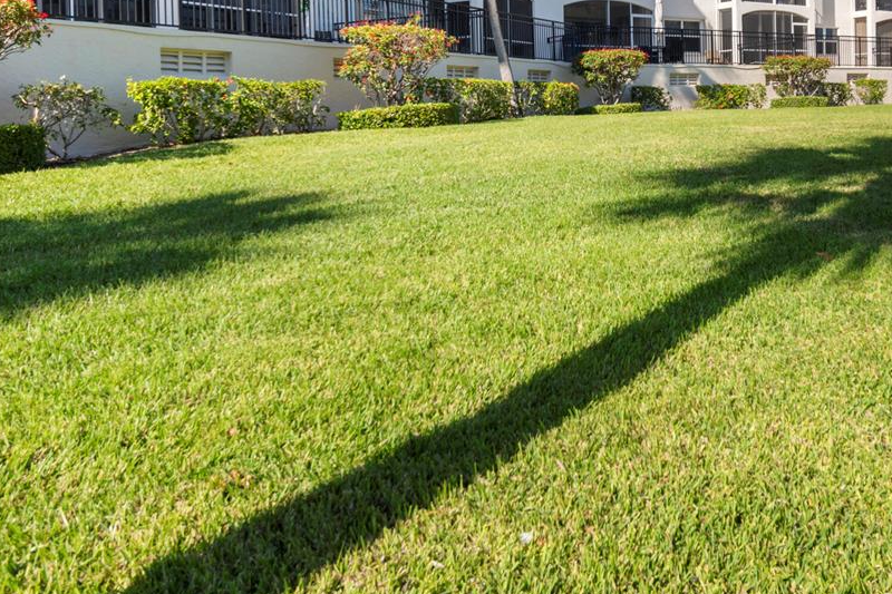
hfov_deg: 60.4
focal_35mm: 30
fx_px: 743
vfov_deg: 41.8
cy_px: 124
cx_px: 598
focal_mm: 10
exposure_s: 1/100
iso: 100
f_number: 8
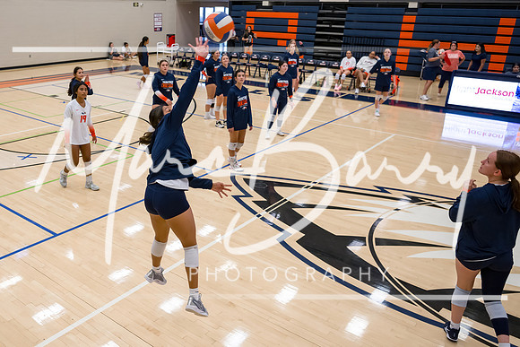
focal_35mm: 32
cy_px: 164
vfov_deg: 41.6
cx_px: 181
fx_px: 457
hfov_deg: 58.2
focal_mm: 24
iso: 2000
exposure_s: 1/1000
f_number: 2.8
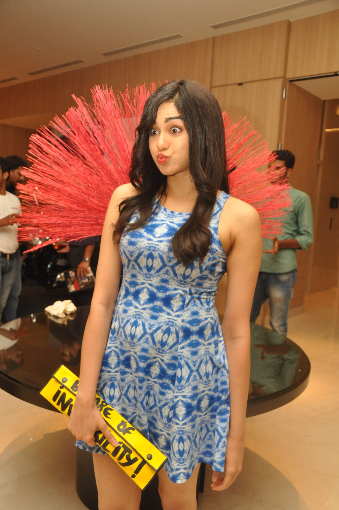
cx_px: 170
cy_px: 255
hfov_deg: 39.9
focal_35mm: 33
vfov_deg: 57.3
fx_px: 468
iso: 1250
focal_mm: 22
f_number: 3.8
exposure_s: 1/125
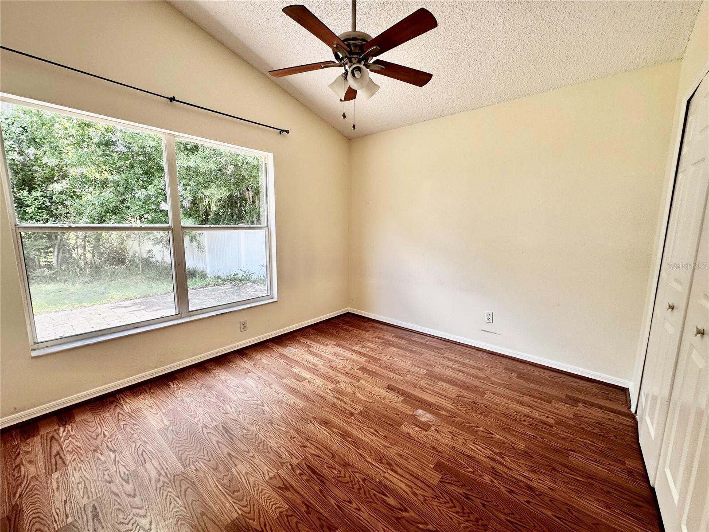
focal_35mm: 14
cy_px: 266
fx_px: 287
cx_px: 354
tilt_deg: -7.9
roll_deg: -1.0
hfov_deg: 102.1
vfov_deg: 85.7
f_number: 2.2
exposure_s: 1/99
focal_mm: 2.22
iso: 64
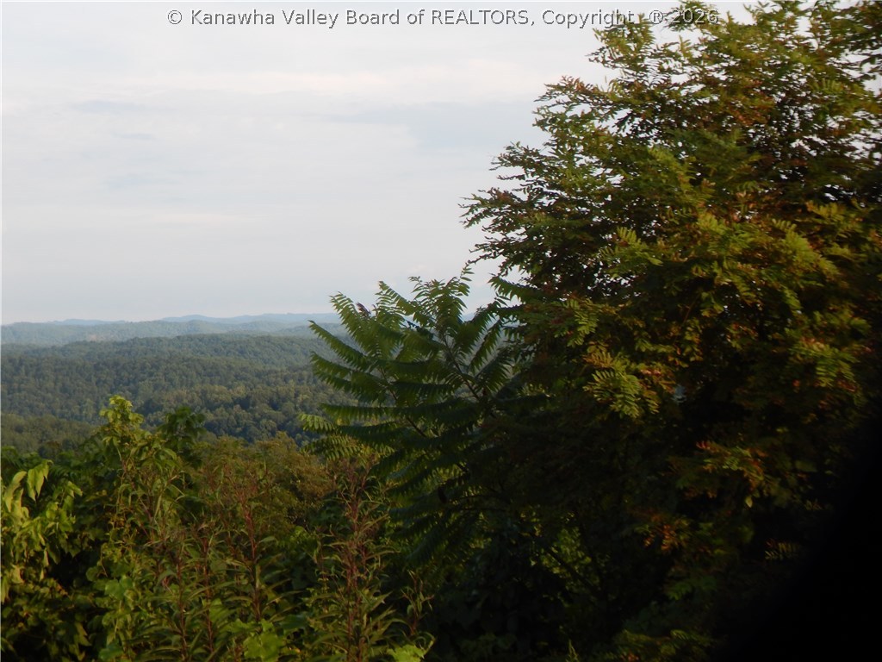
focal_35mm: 69
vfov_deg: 21.3
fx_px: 1758
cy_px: 331
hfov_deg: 28.2
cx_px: 441
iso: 125
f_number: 4.1
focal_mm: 12.3
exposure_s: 1/320
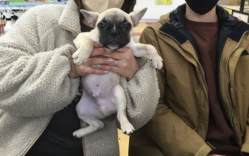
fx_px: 271
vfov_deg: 31.6
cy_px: 45
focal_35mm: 40
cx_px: 135
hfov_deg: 49.2
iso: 50
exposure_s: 1/30
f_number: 2.4
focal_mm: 3.3
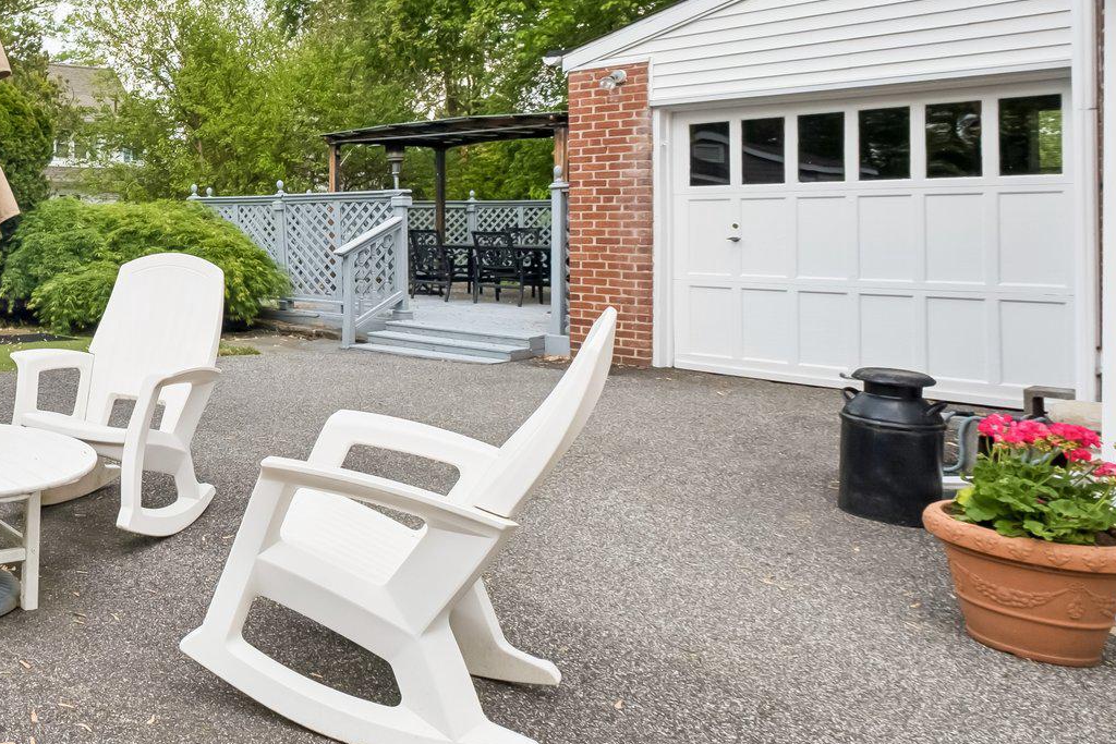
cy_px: 201
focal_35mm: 30
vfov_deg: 42.5
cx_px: 45
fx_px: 930
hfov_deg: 51.8
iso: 250
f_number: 8
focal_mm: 10
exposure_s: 1/160
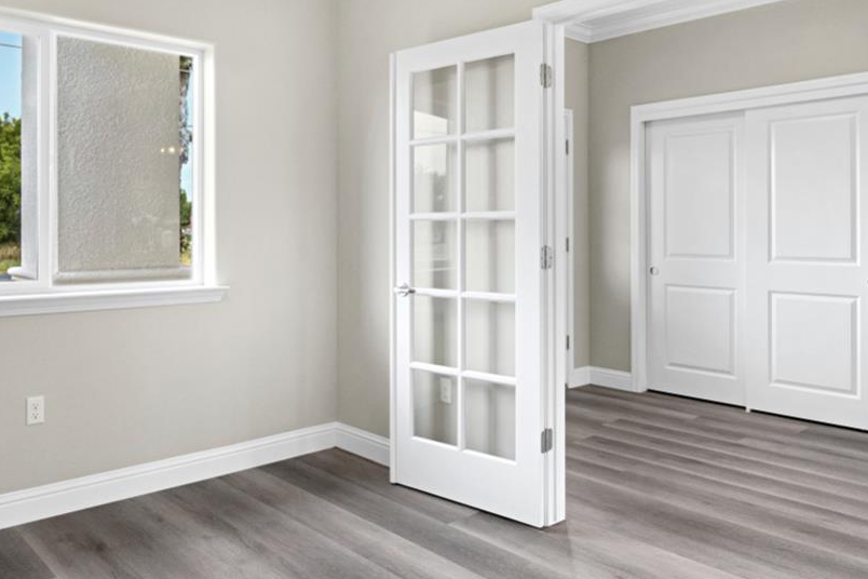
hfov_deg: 64.6
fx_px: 675
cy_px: 231
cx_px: 331
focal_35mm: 28
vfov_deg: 46.1
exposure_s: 1/50
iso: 320
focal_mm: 10
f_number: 8
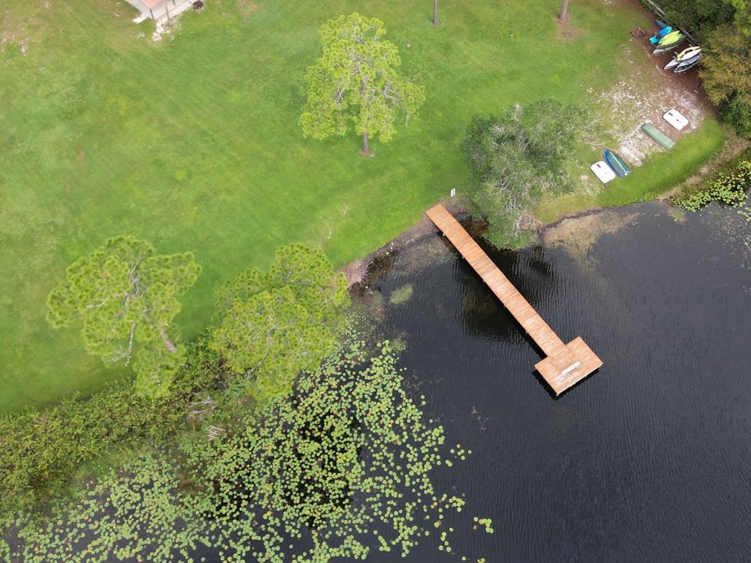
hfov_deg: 49.0
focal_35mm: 38
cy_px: 176
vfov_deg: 37.2
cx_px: 384
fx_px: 824
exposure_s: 1/500
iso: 100
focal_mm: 6.72
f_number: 1.7
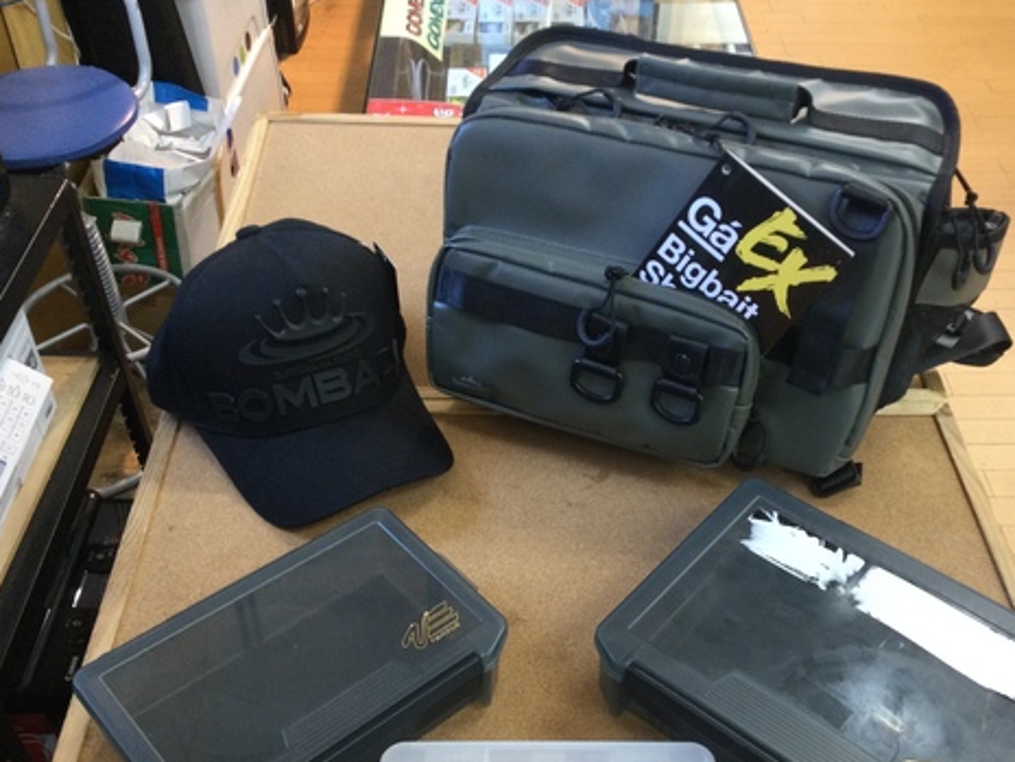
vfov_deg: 35.7
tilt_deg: -46.0
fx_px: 1173
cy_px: 489
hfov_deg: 46.7
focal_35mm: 40
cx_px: 572
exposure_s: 1/30
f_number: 2.4
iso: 80
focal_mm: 3.3
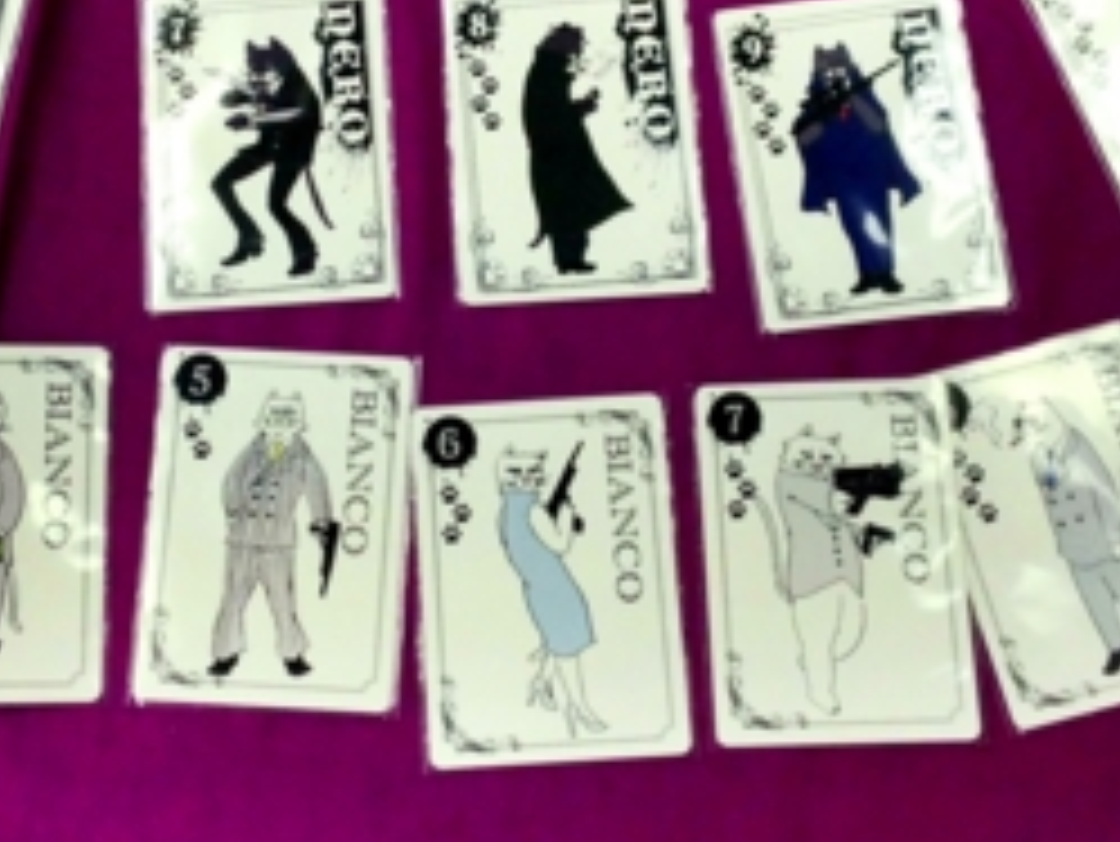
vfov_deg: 16.3
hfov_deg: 21.7
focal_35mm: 90
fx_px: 2913
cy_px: 171
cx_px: 454
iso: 50
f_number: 2.4
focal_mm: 4.28
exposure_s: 1/40
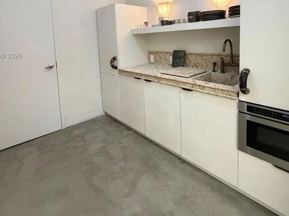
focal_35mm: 21
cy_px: 56
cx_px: 154
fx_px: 175
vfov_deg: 60.2
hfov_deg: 78.9
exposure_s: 1/60
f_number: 2.2
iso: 640
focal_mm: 2.22
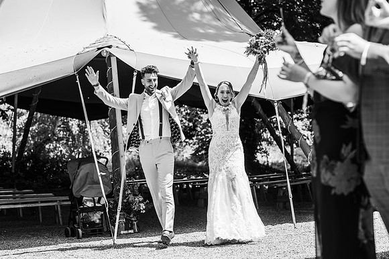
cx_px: 194
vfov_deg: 16.1
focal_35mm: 85
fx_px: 918
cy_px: 130
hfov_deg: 23.9
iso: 100
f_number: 4
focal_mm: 85
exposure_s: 1/500
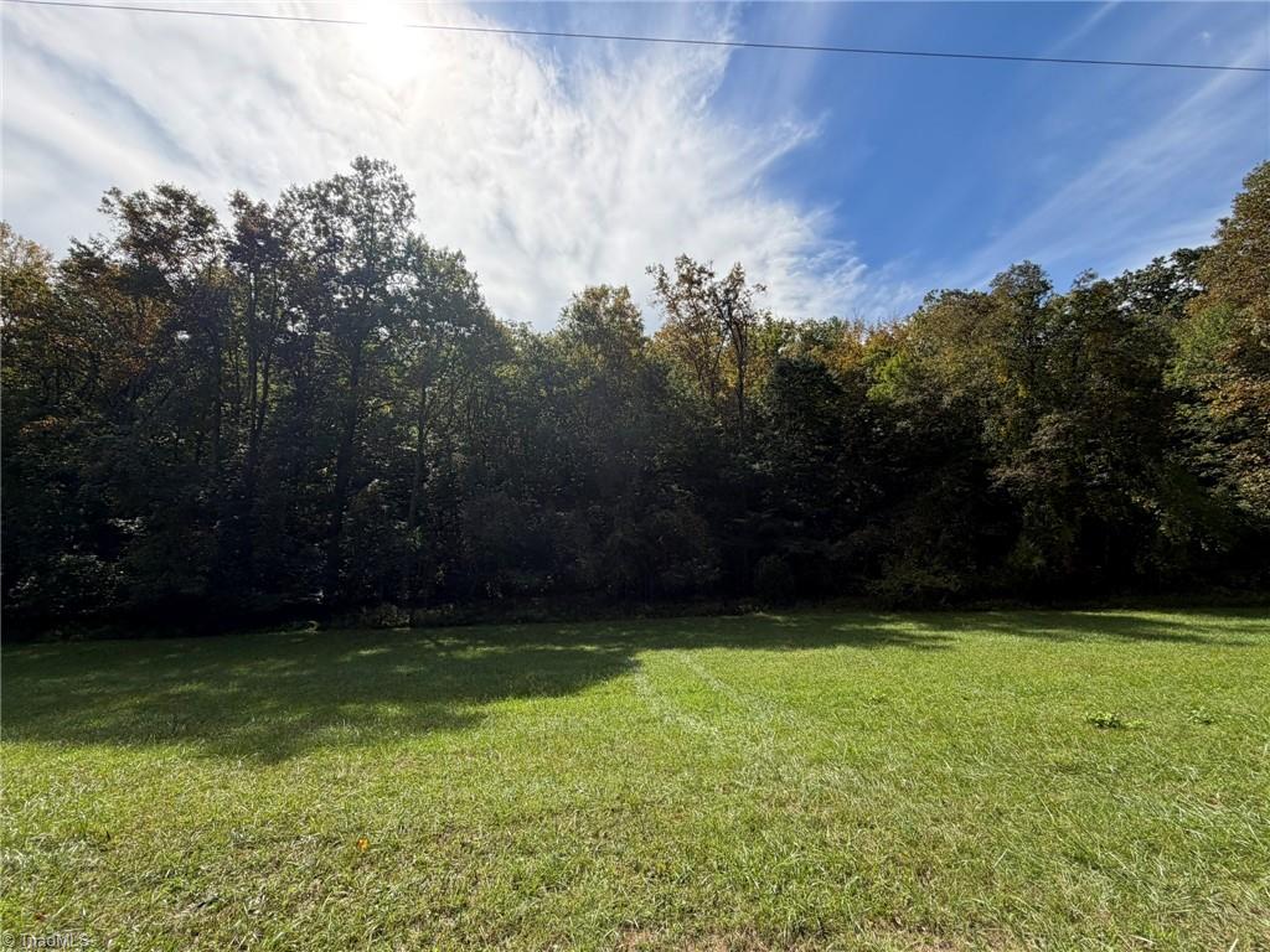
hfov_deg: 102.1
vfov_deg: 85.7
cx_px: 635
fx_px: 514
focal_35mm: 14
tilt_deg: +8.1
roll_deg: -0.5
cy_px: 476
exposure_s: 1/779
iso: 32
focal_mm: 2.22
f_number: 2.2
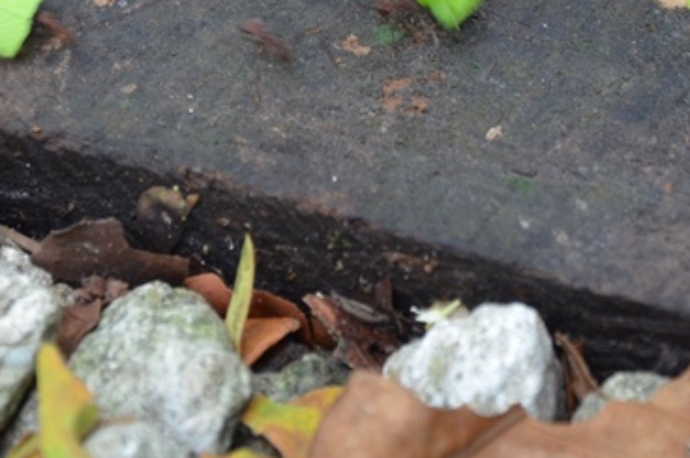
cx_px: 234
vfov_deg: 7.0
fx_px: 3693
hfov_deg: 10.7
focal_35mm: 193
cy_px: -74
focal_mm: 48
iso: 400
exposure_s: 1/60
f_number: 4.8
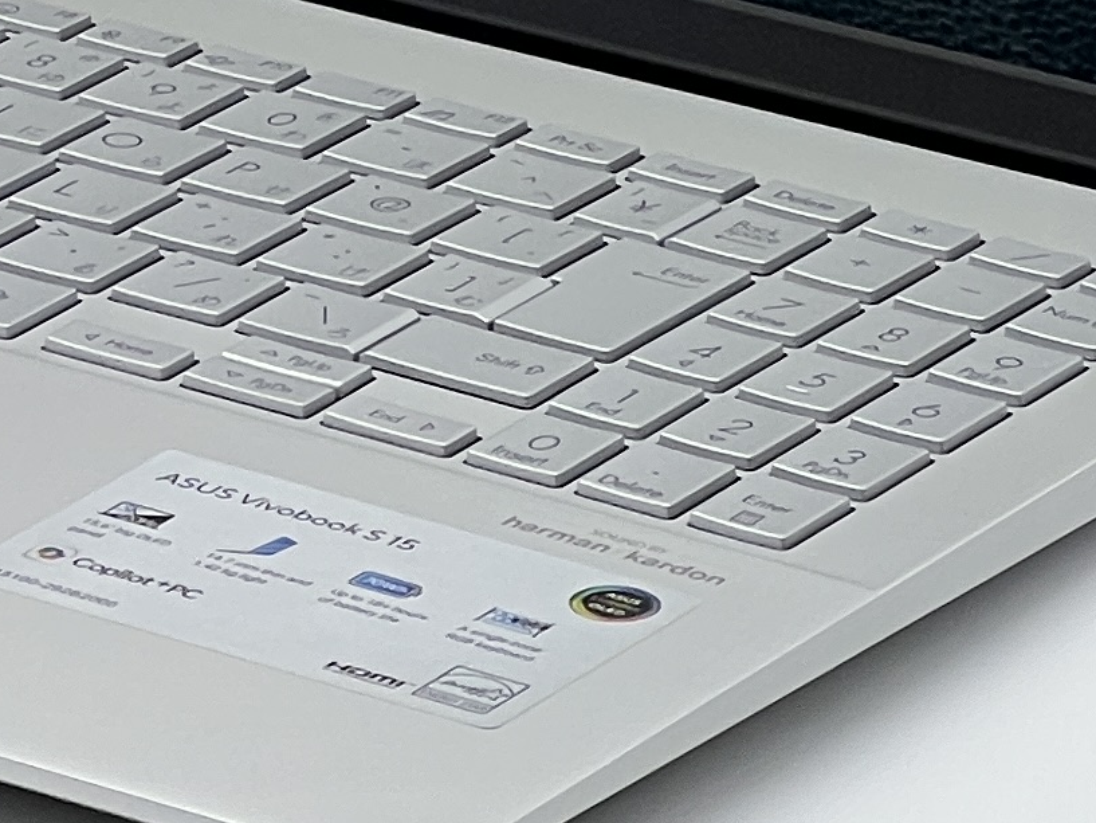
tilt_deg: -16.4
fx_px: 12033
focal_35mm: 380
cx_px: -813
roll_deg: +0.7
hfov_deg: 5.1
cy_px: -744
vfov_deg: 3.9
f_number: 2.8
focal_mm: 9
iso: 64
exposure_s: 1/99
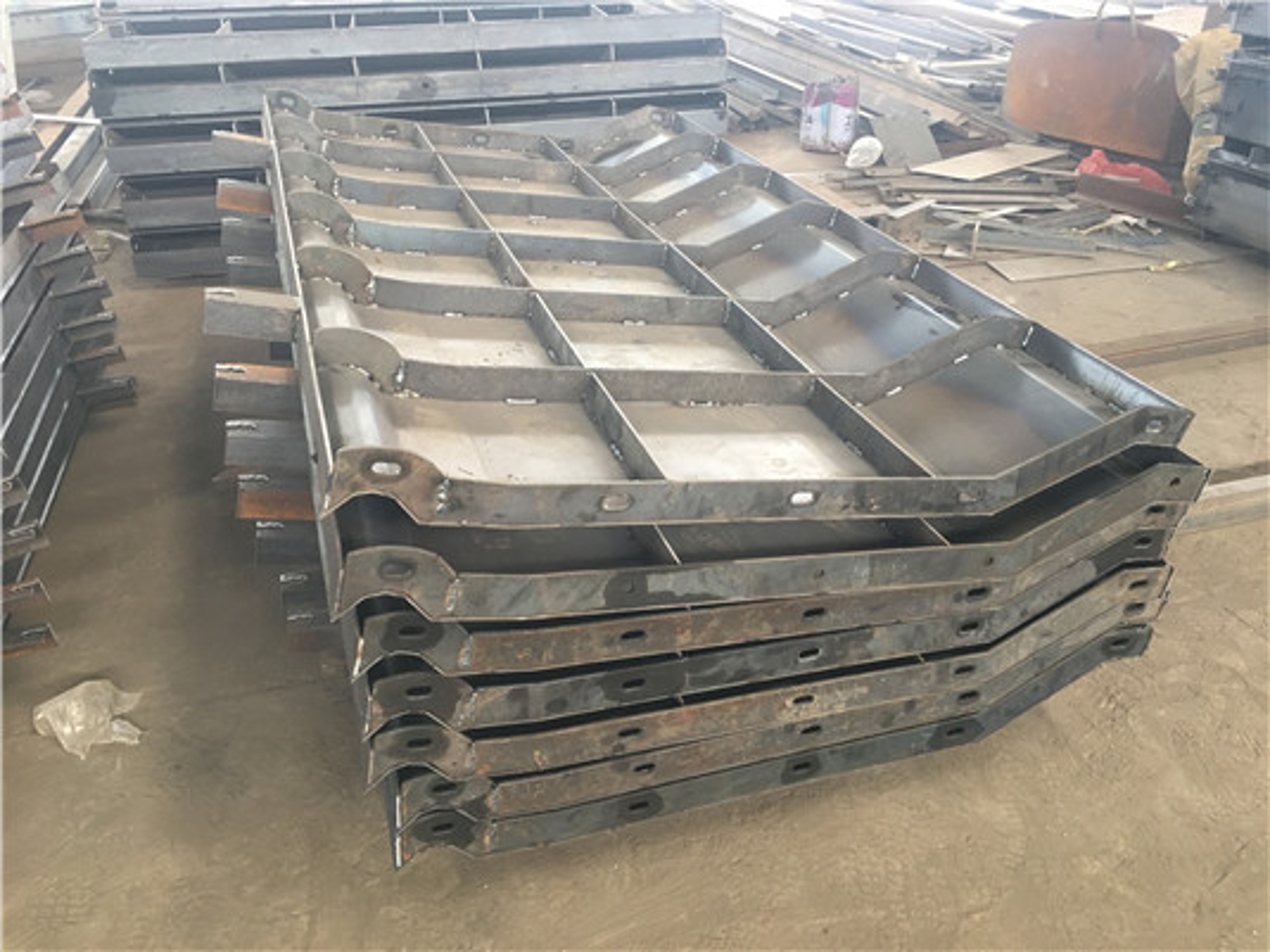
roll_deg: +1.7
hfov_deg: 61.7
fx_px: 1064
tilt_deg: -25.5
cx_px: 635
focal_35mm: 29
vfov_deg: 48.2
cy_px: 476
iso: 64
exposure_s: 1/17
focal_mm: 4.15
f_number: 2.2
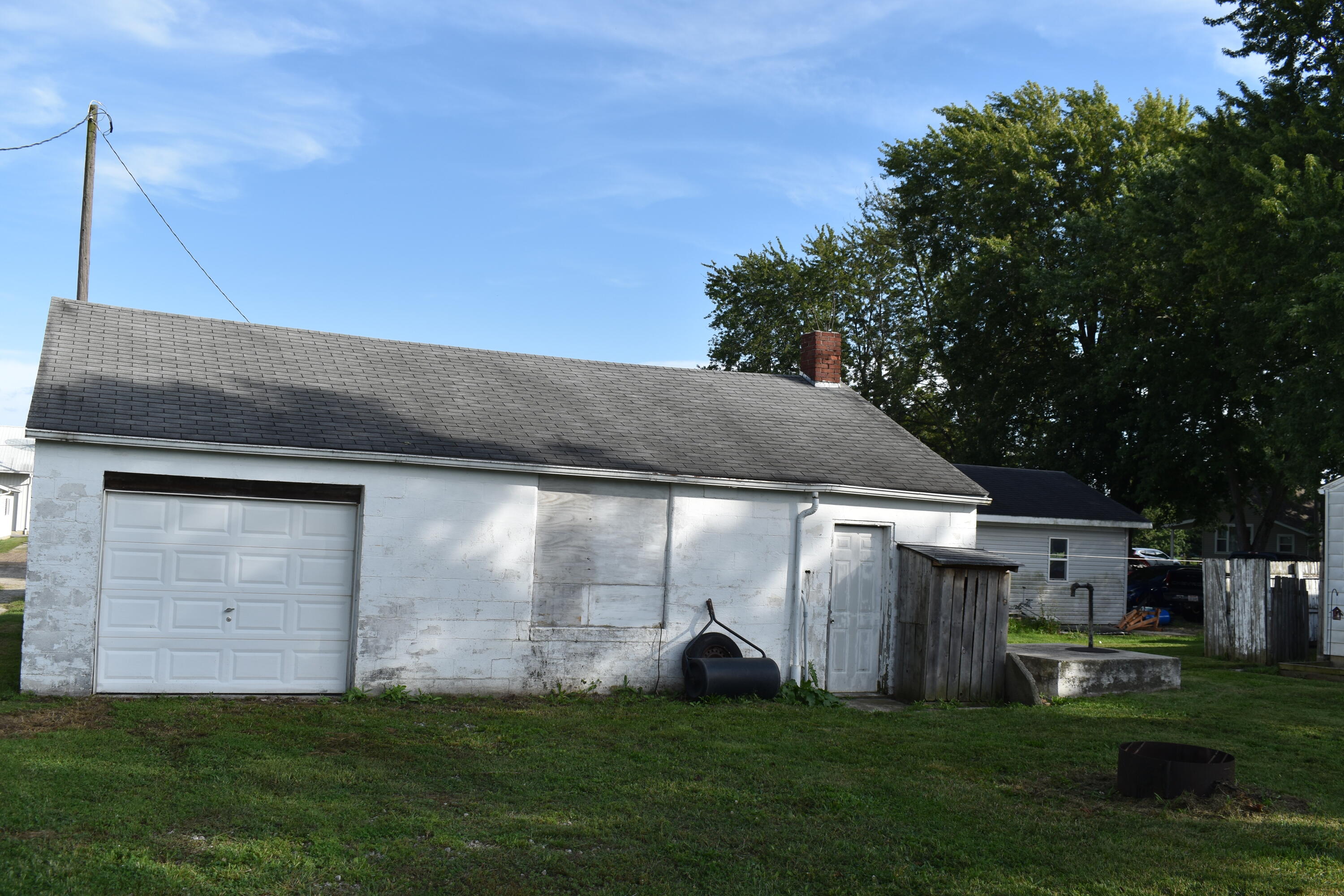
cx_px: 672
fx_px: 1288
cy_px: 448
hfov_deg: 55.1
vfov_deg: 38.4
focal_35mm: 34
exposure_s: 1/250
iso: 110
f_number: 8
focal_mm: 23
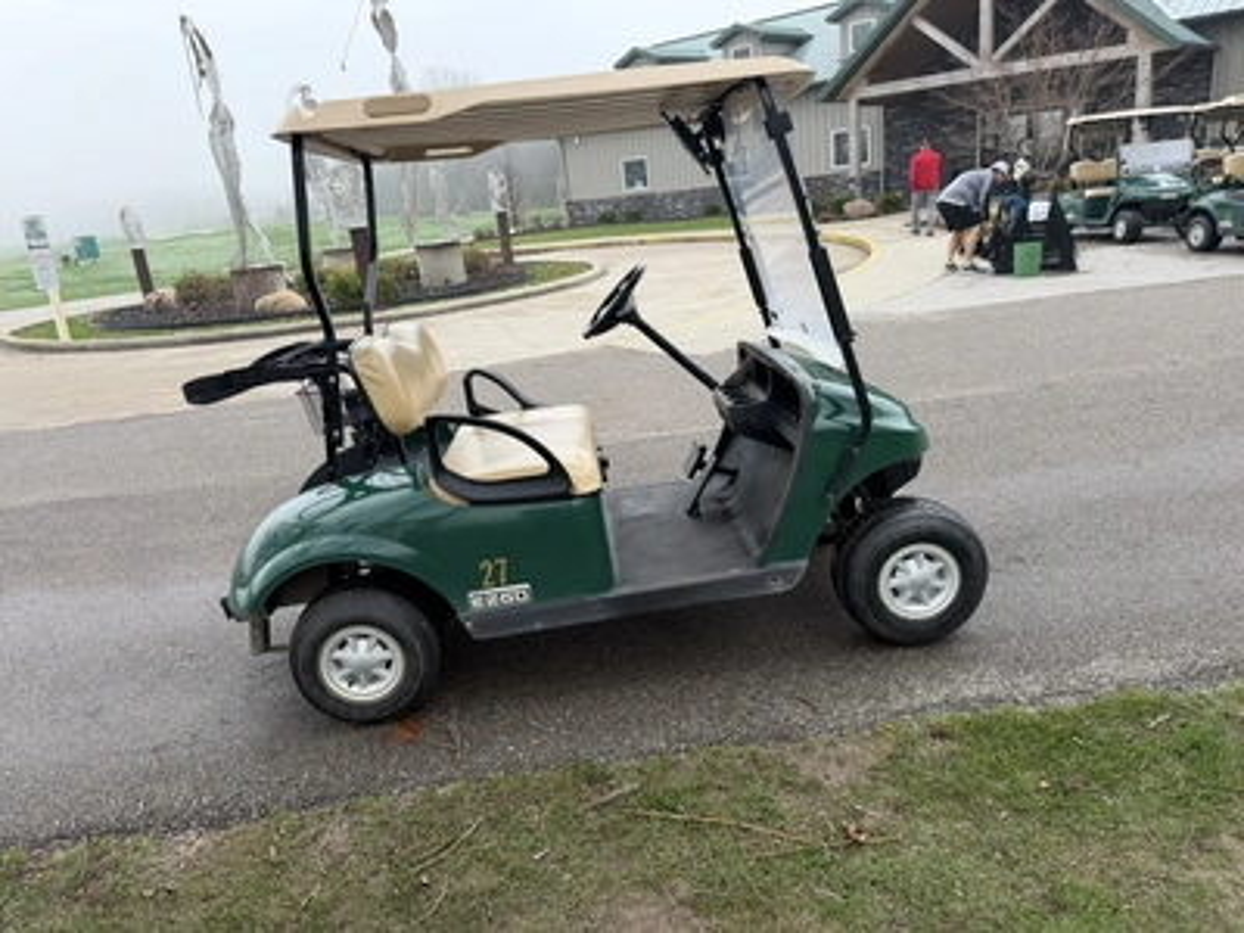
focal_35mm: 24
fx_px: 862
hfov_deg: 71.6
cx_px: 622
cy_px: 466
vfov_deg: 56.8
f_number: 1.78
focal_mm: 6.76
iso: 80
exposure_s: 1/1106
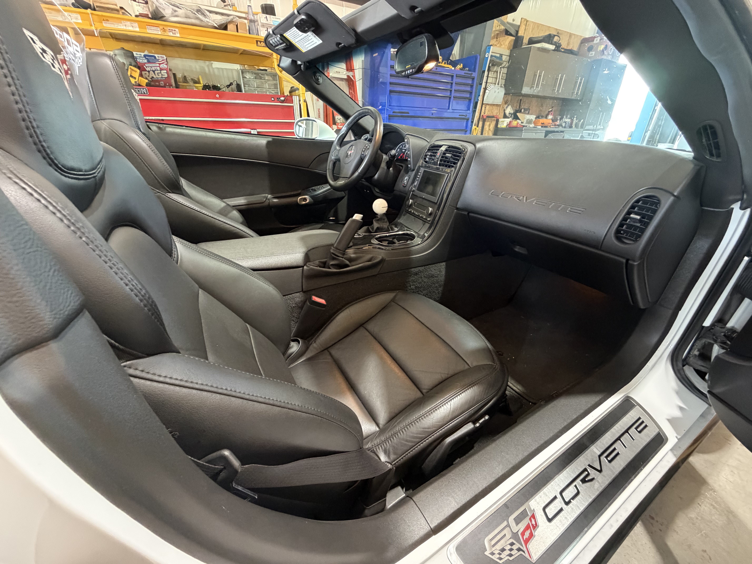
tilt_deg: -26.0
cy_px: 282
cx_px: 376
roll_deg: -0.6
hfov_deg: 102.1
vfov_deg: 85.7
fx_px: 304
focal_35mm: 14
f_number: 2.2
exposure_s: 1/60
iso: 640
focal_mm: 2.22
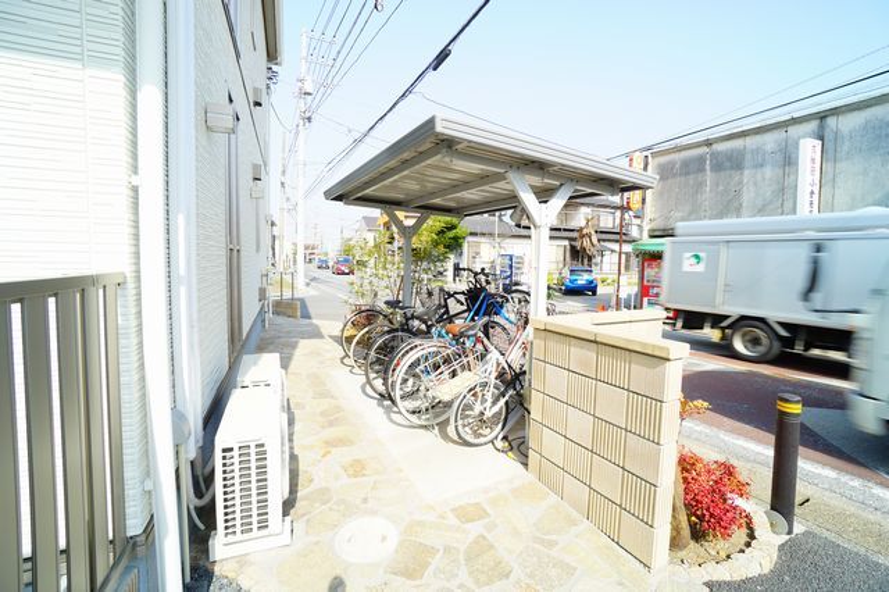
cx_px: 444
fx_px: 370
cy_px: 296
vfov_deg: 77.3
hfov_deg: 100.4
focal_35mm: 15
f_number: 8
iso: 100
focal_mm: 10
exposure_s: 1/80
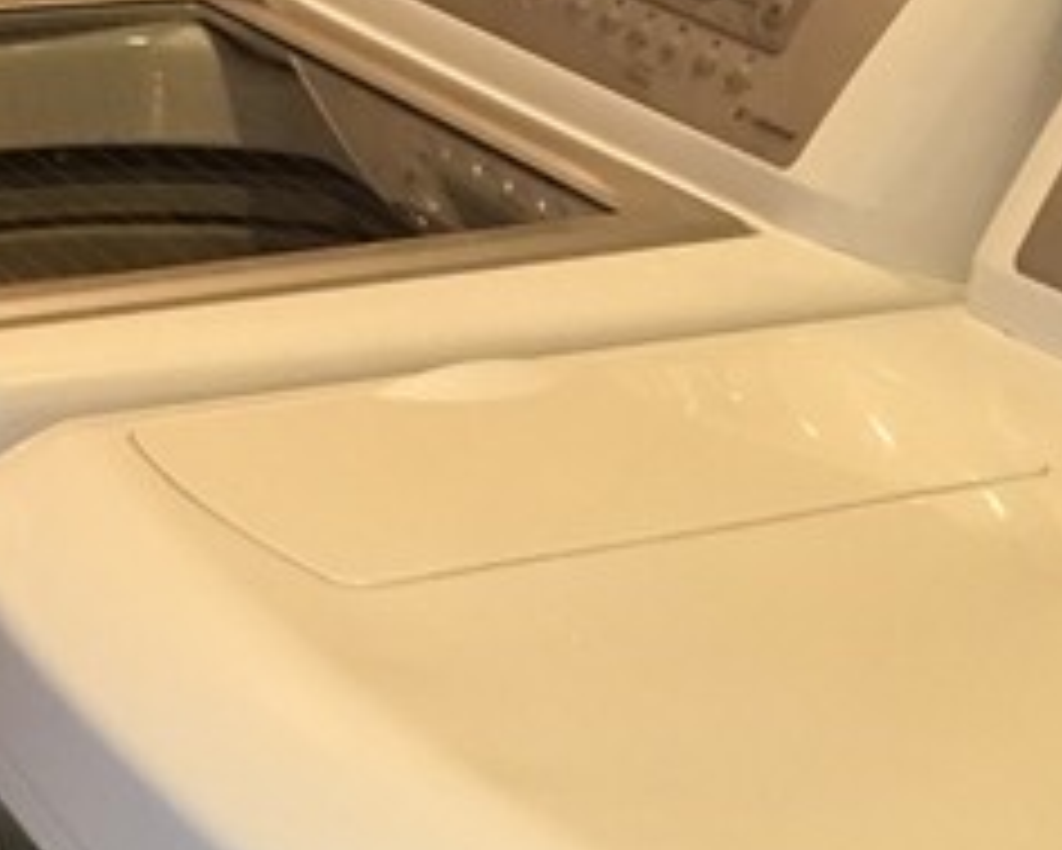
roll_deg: -0.8
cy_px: 369
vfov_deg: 12.5
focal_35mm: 123
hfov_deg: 15.4
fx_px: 3868
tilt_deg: -17.8
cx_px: 32
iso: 80
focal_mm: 4.15
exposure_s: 1/10
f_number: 2.2
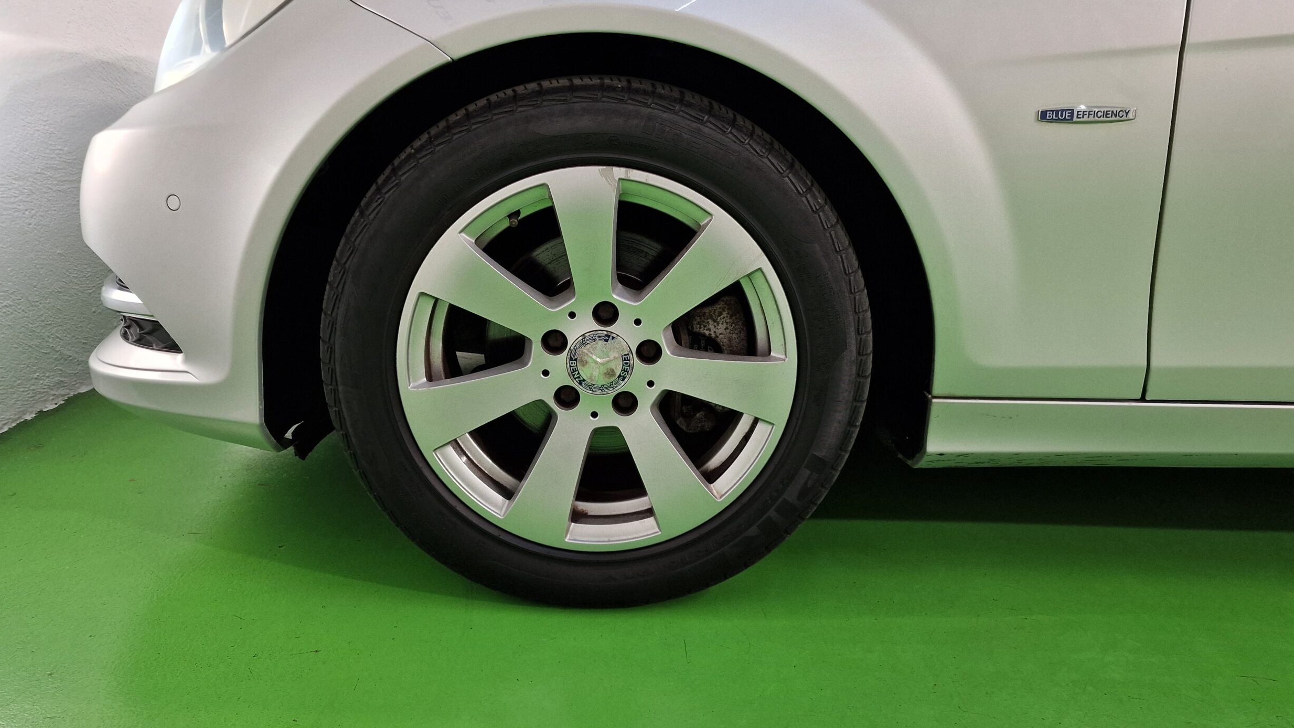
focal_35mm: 26
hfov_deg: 71.9
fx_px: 892
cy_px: 293
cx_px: 665
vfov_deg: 44.2
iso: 125
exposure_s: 1/100
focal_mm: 6.4
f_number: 1.8
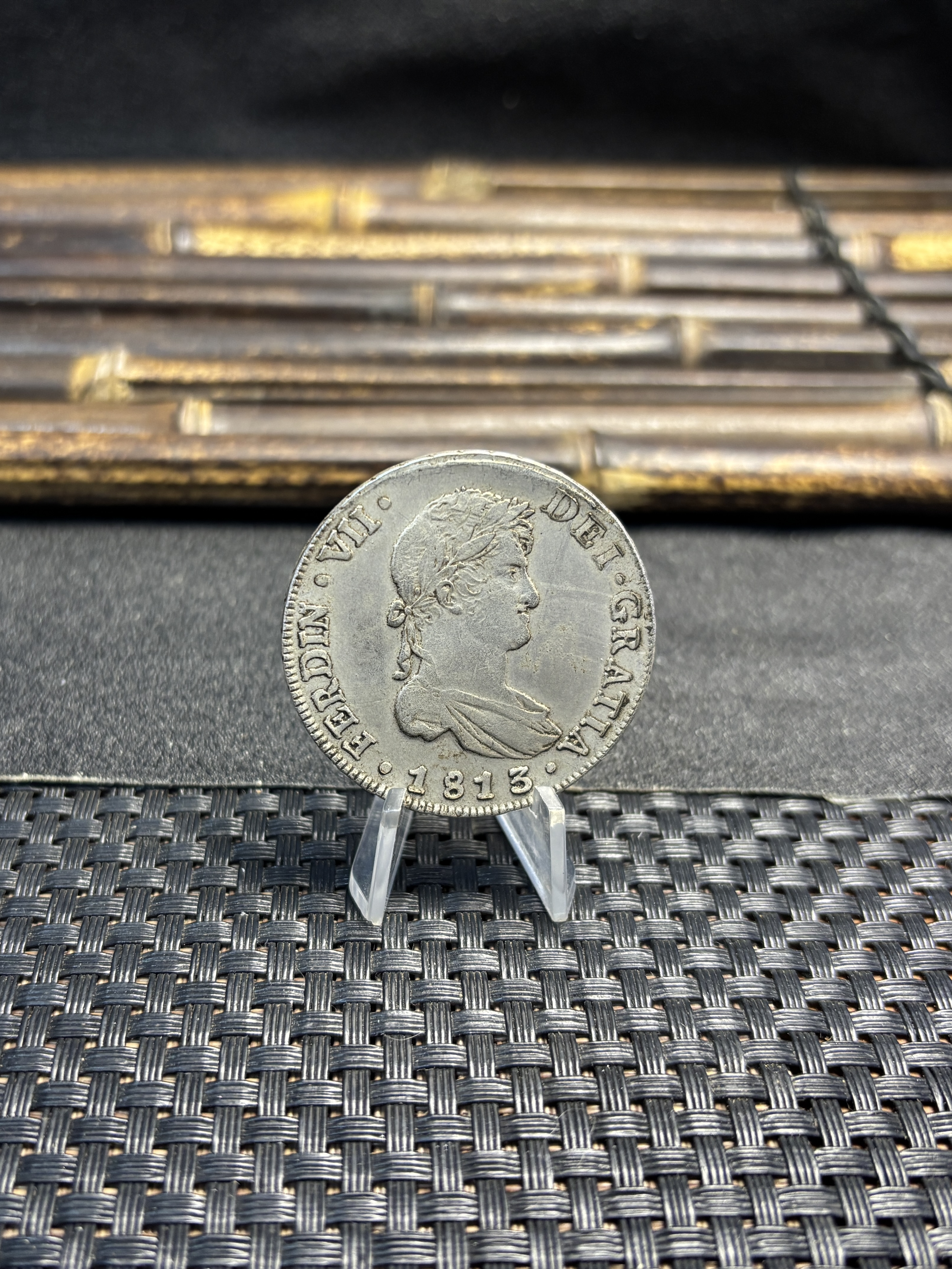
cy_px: 634
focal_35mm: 26
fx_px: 953
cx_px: 476
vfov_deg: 67.3
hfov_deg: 53.1
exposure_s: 1/60
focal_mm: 5.96
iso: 160
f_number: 1.6
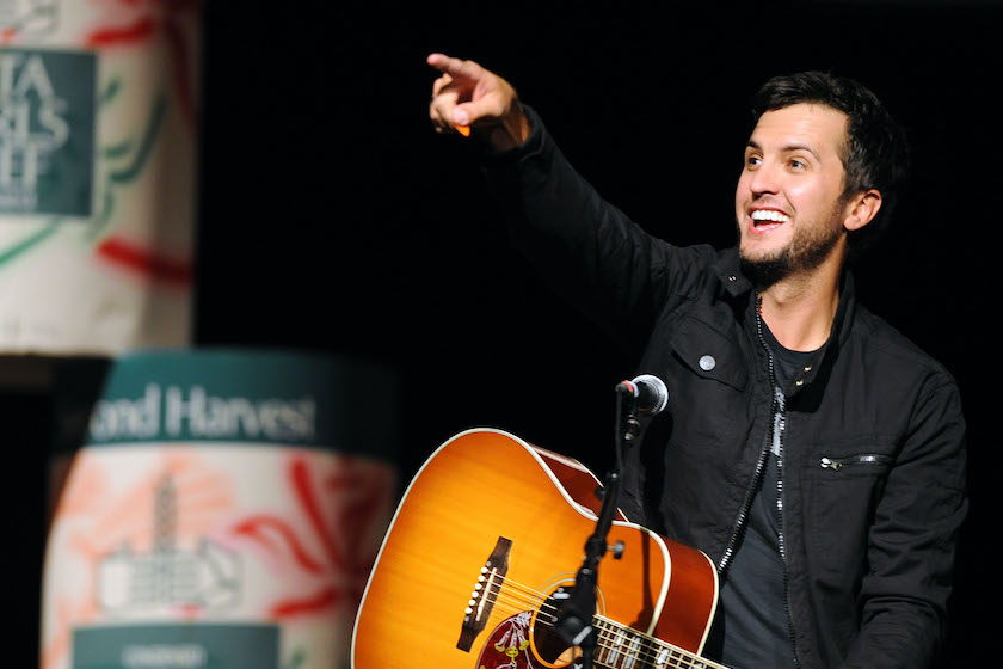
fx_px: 8358
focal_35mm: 300
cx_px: 502
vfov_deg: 4.6
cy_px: 334
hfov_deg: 6.9
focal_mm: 300
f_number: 3.2
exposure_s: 1/200
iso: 2000
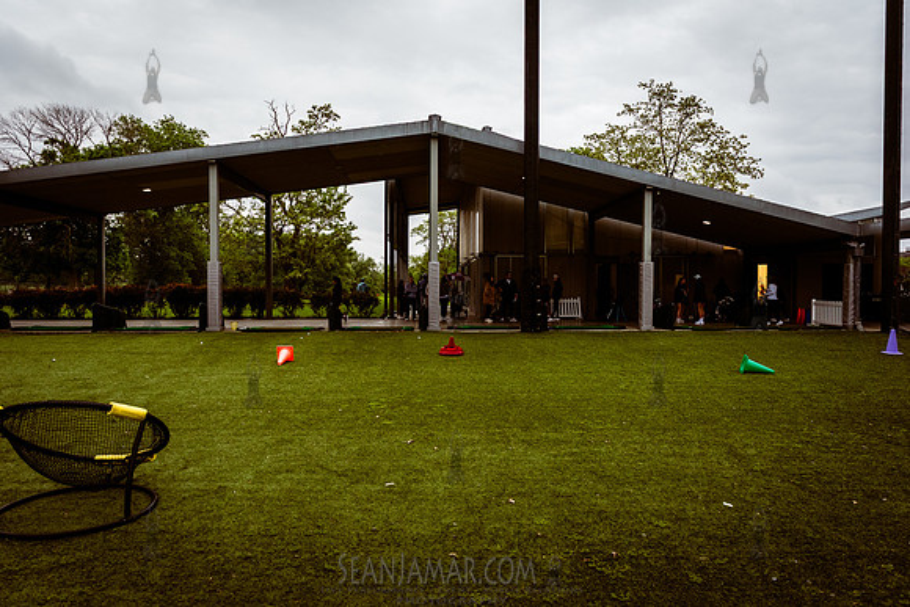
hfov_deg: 71.8
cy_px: 304
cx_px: 455
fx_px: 629
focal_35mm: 25
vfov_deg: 51.6
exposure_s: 1/400
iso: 1600
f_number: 4.5
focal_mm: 24
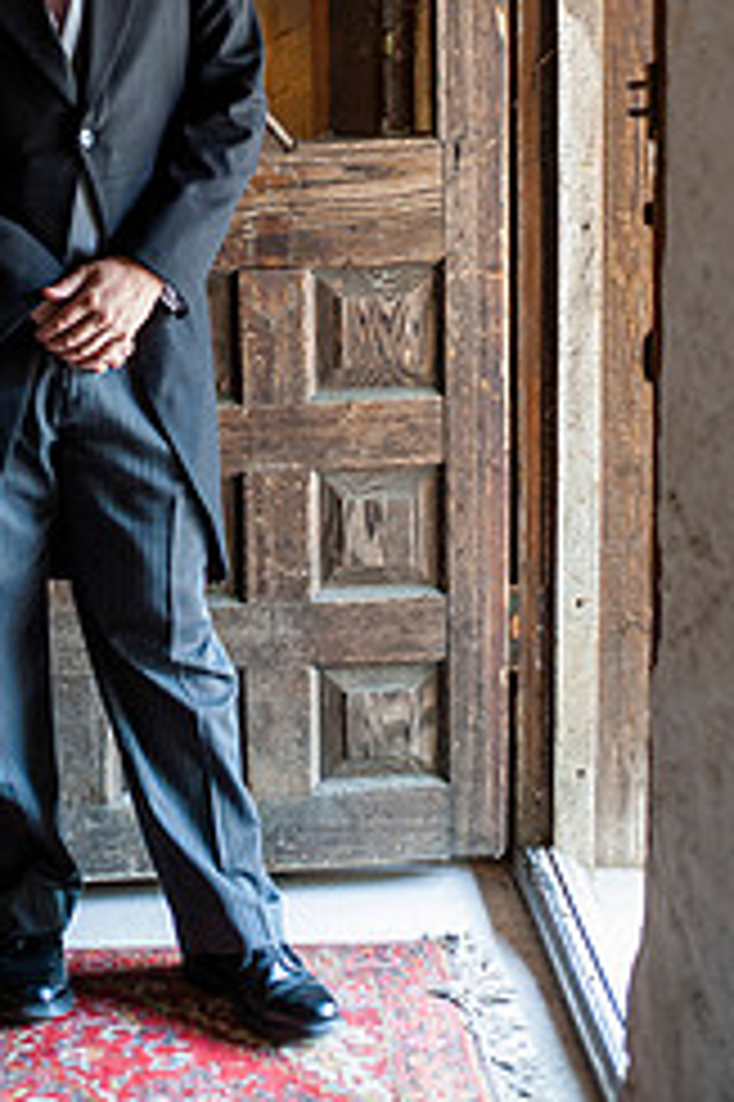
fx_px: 2817
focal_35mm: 92
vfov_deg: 21.7
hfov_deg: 14.8
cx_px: 155
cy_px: 139
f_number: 2.8
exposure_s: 1/160
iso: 1250
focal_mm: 50
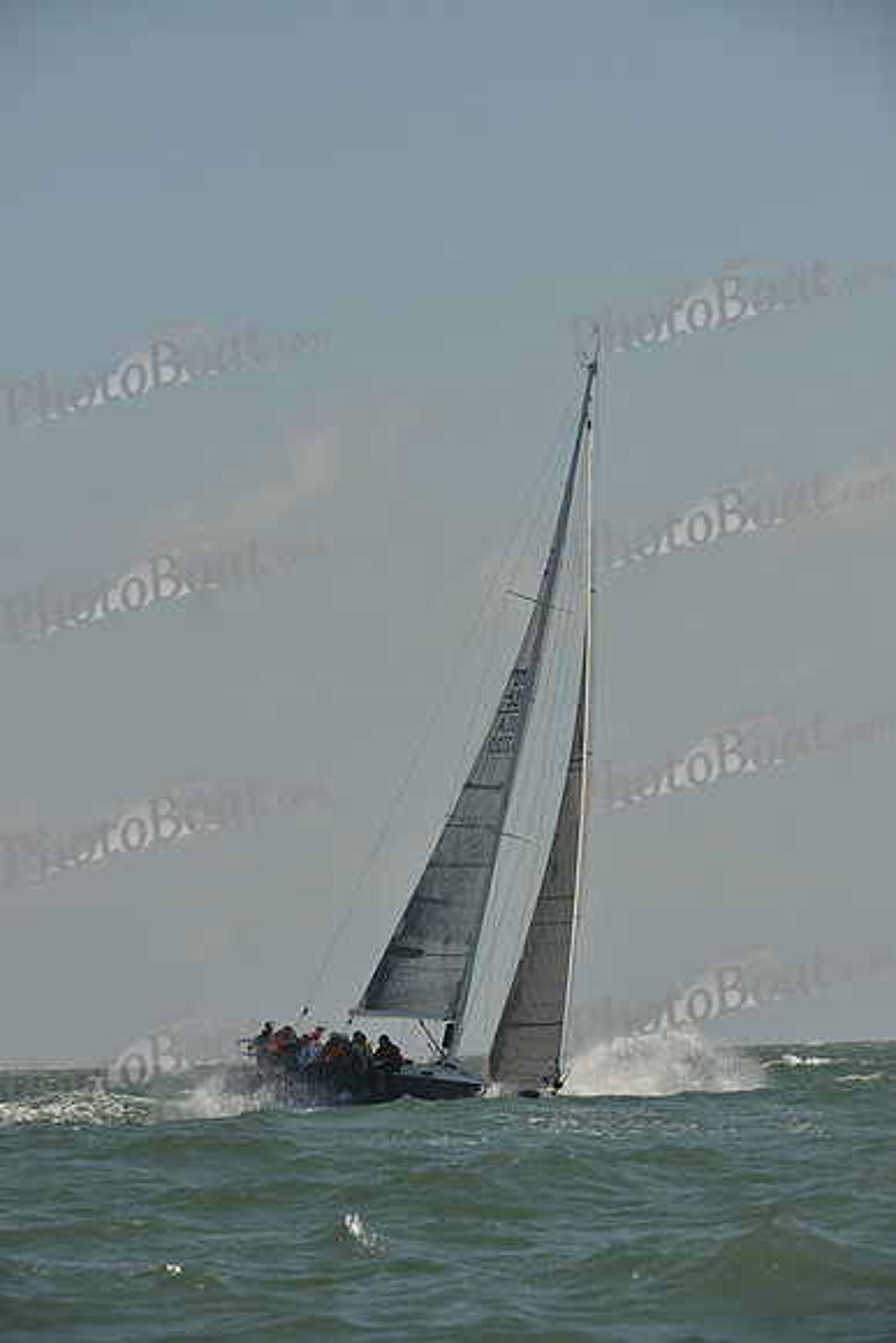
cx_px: 448
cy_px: 672
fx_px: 7462
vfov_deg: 10.3
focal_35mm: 200
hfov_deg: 6.9
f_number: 10
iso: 280
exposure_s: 1/1250
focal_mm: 200
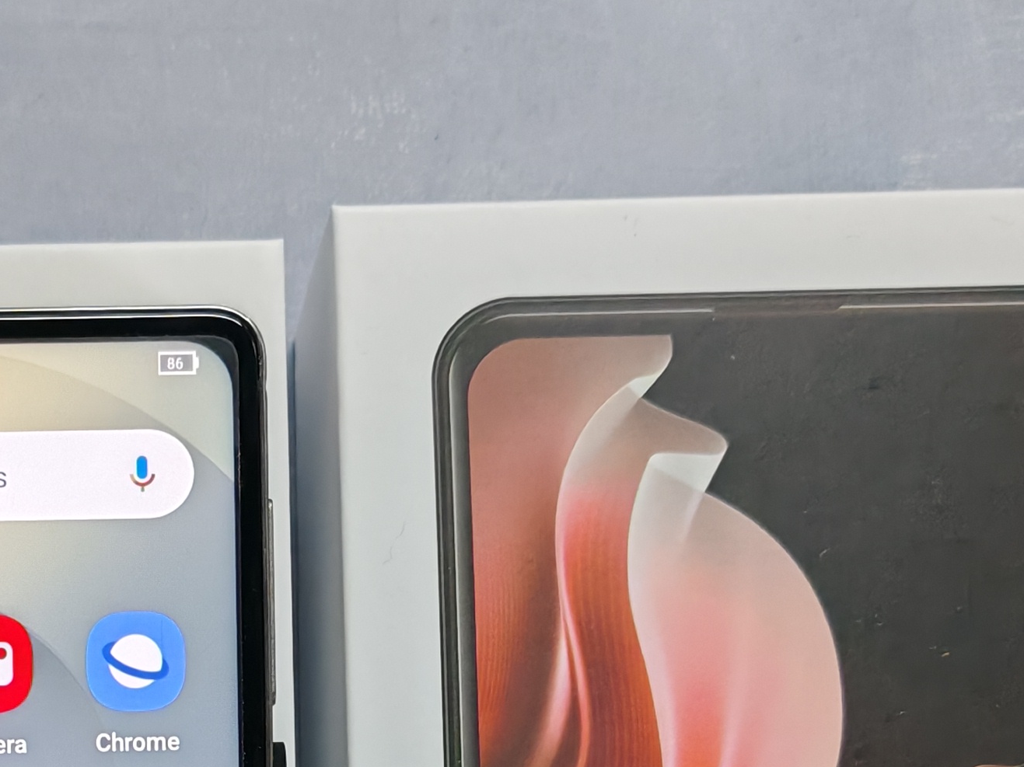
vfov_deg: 16.2
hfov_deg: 22.6
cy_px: 1105
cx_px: 61
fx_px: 2484
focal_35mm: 84
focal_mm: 5.52
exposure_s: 1/100
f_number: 1.95
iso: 160
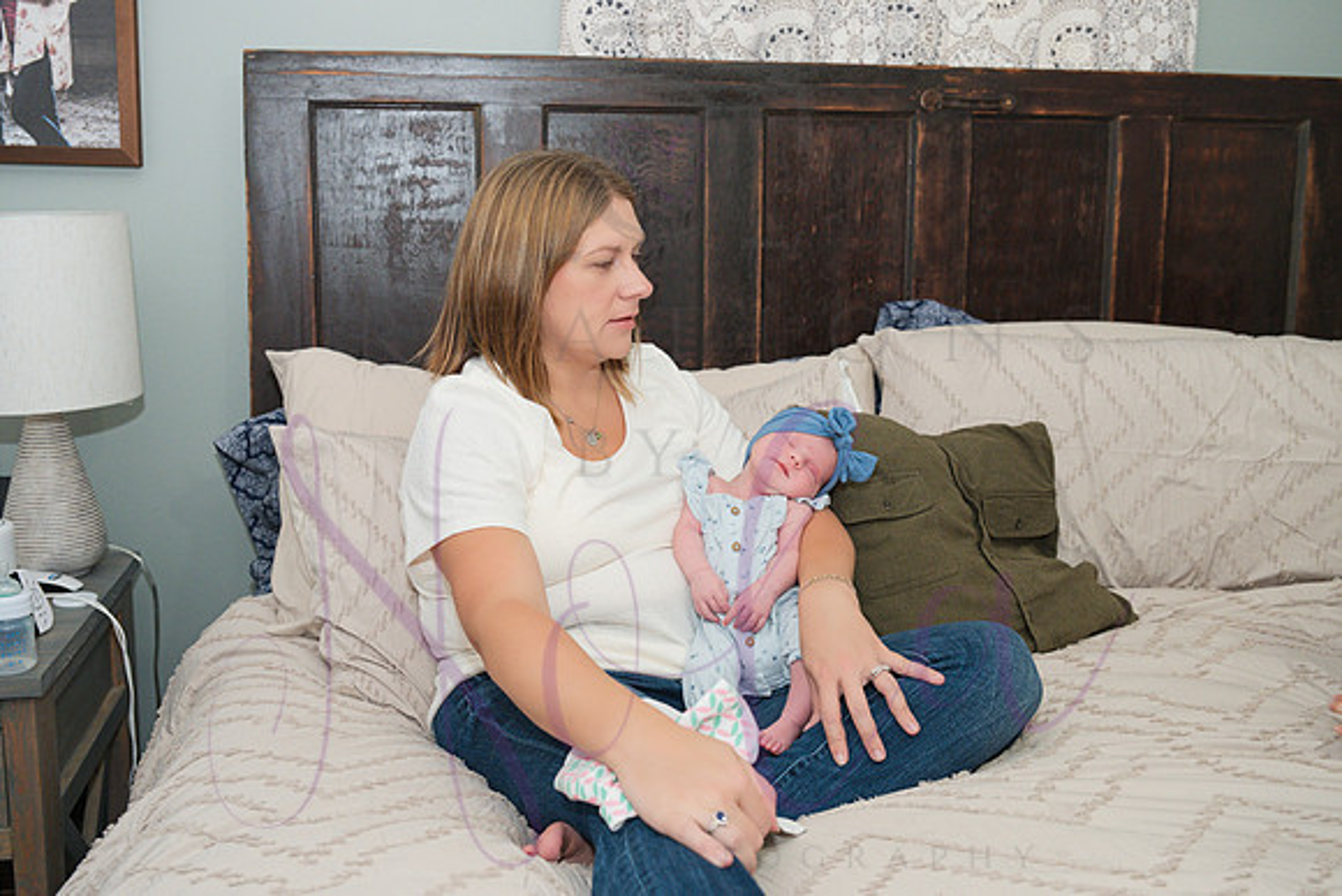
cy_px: 448
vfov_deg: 38.4
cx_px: 671
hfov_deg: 55.1
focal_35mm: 34
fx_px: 1286
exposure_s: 1/320
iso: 800
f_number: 4
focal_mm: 34.5
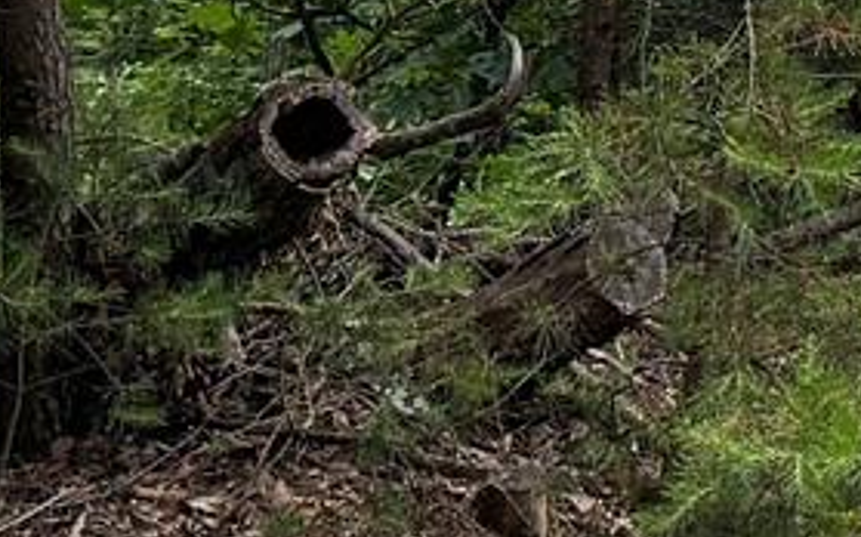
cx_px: 1935
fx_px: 4385
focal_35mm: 187
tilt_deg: -4.1
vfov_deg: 6.8
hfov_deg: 10.0
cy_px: -488
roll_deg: +2.1
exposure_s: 1/1230
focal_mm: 6.76
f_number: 1.78
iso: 100
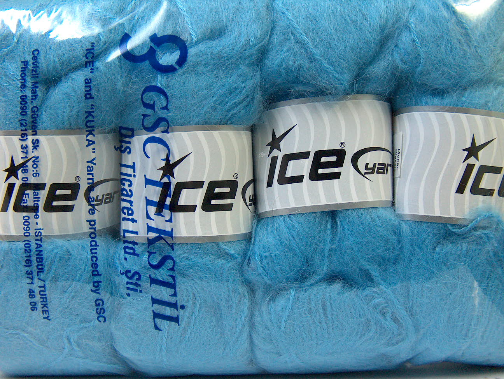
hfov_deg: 50.1
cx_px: 252
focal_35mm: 37
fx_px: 540
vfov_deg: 38.8
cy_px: 190
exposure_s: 1/28.8
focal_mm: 7.6
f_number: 2.8
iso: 200
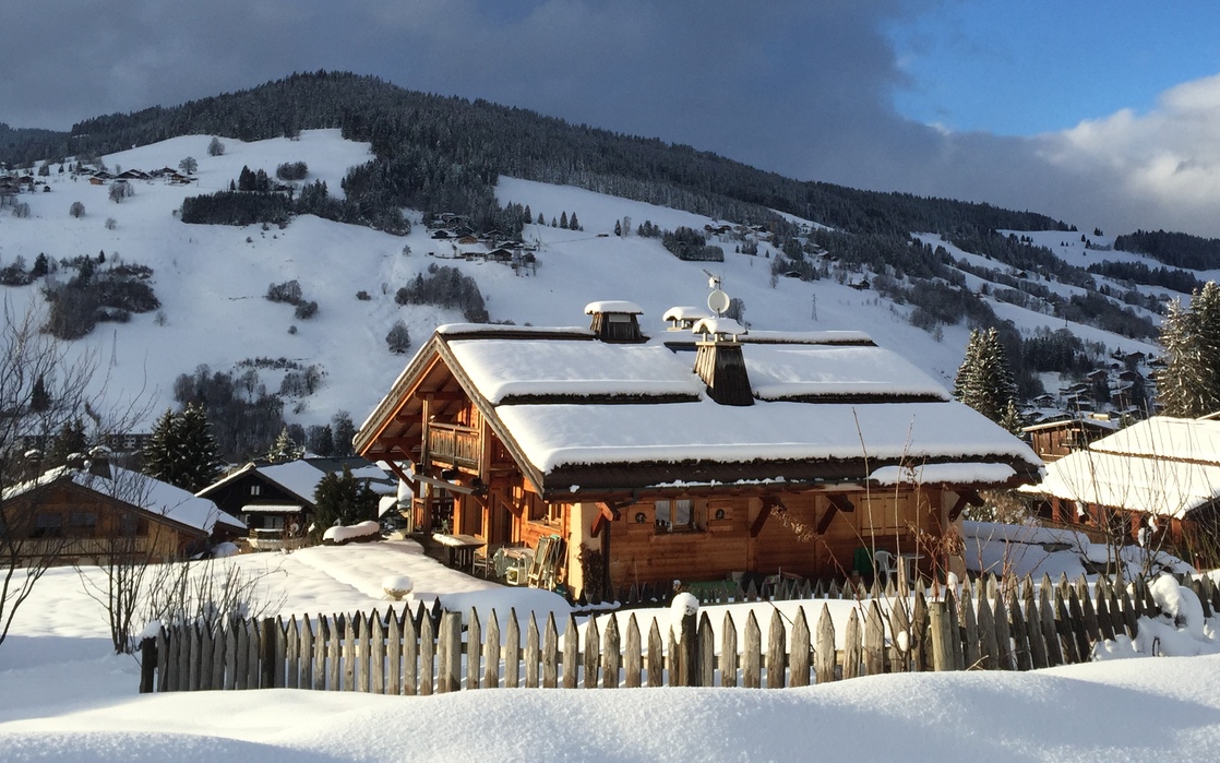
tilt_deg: +6.3
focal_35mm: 44
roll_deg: +0.1
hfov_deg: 45.1
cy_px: 203
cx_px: 715
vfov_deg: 28.8
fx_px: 1463
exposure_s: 1/1647
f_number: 2.2
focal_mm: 4.15
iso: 32
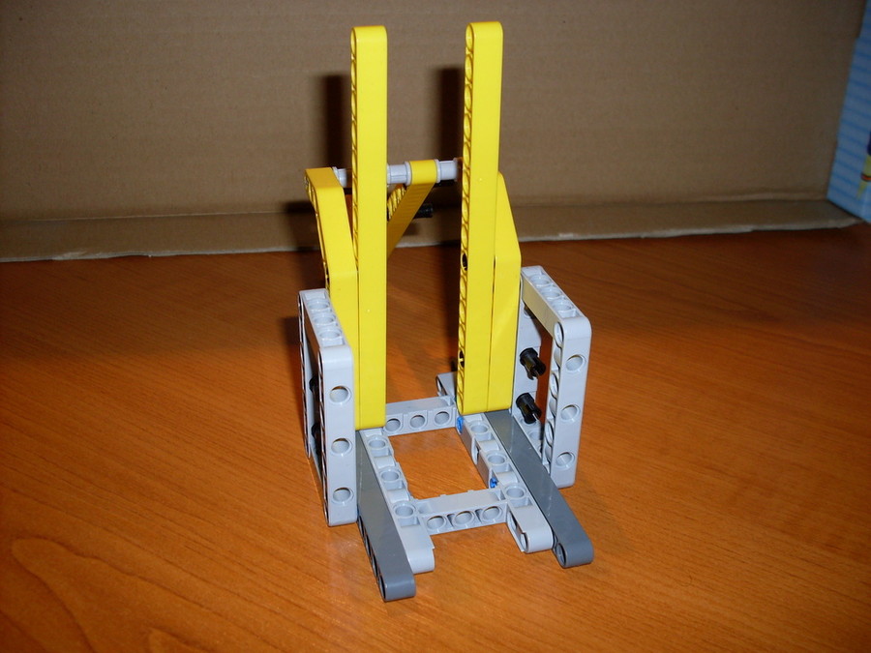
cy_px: 326
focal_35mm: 38
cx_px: 436
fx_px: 956
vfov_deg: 37.7
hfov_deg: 49.0
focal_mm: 6.3
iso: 100
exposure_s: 1/45
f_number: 2.8
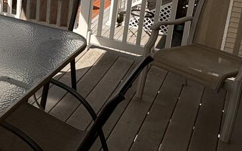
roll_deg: -0.7
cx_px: -62
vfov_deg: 21.1
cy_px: -20
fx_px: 383
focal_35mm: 58
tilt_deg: -15.0
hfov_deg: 29.3
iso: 50
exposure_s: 1/3390
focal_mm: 2.22
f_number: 2.2
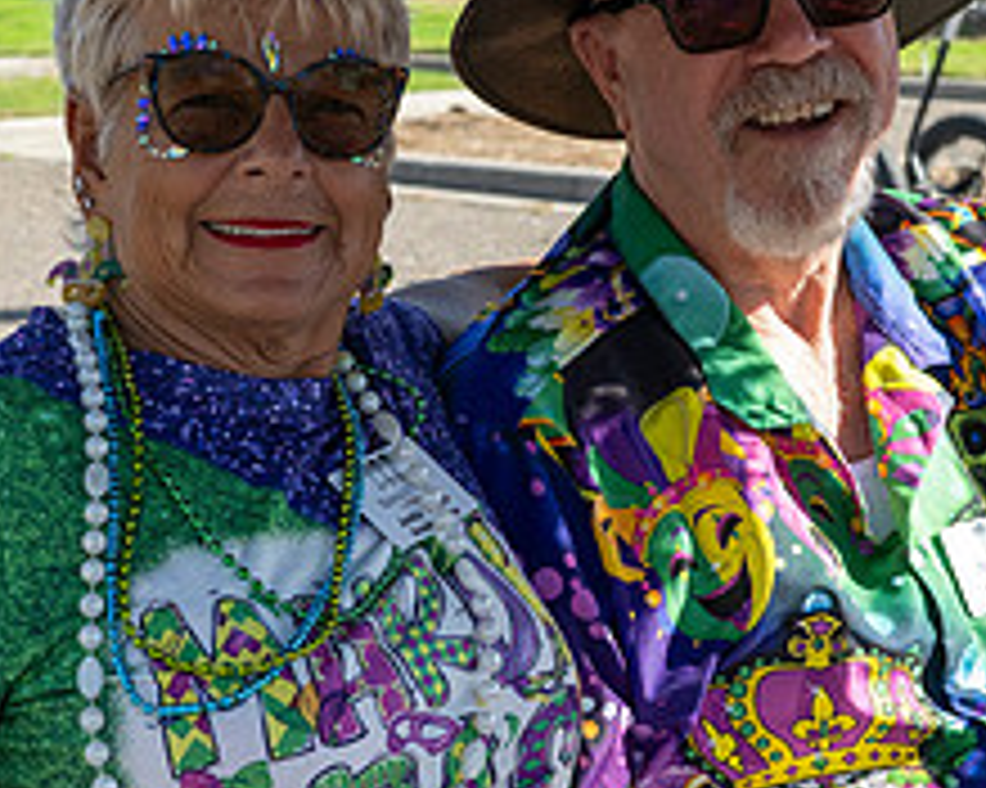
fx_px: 2888
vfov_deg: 15.5
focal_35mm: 99
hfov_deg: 19.3
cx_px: 357
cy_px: 440
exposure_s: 1/640
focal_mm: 35
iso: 450
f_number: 6.3
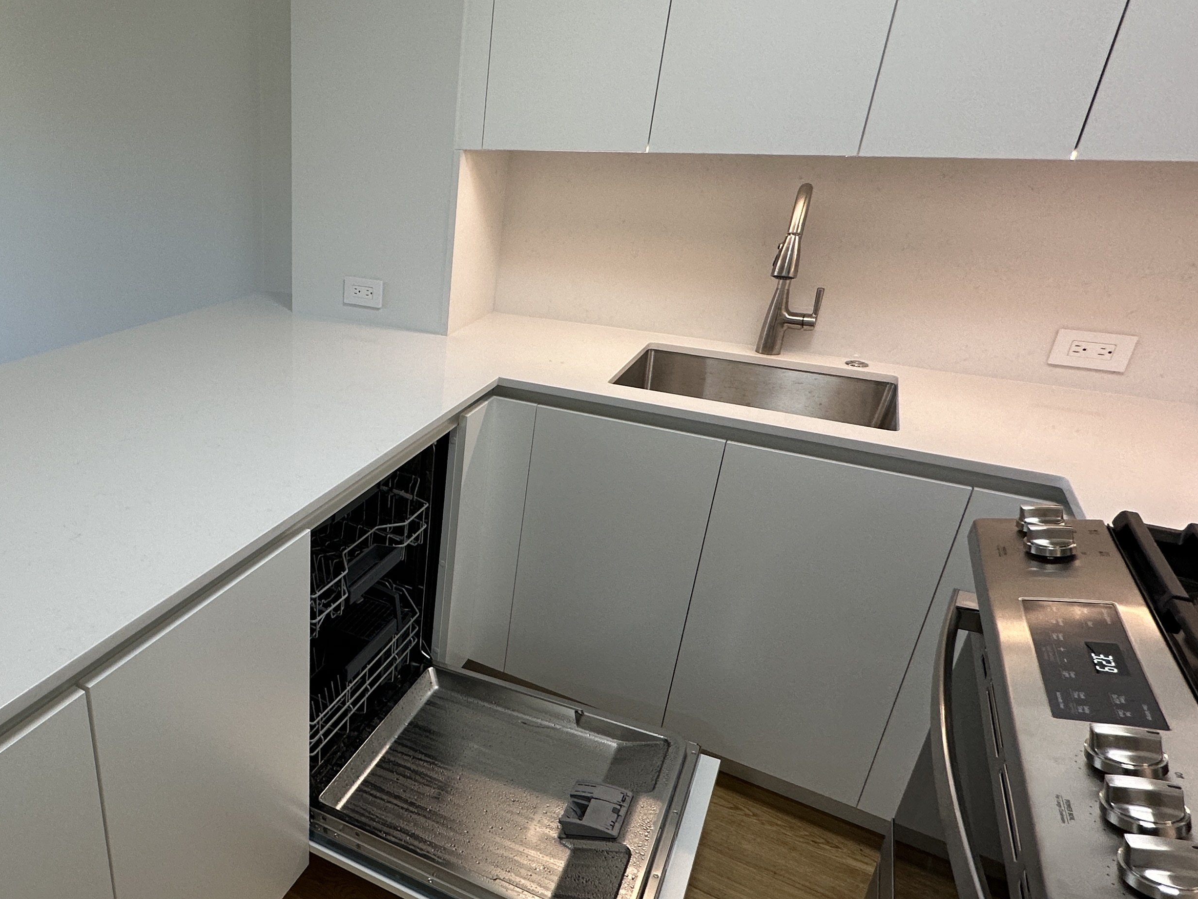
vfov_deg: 58.9
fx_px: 796
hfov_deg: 68.7
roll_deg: +0.4
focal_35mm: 23
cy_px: 448
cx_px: 288
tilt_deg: -22.9
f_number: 2.2
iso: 125
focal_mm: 2.22
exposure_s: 1/120
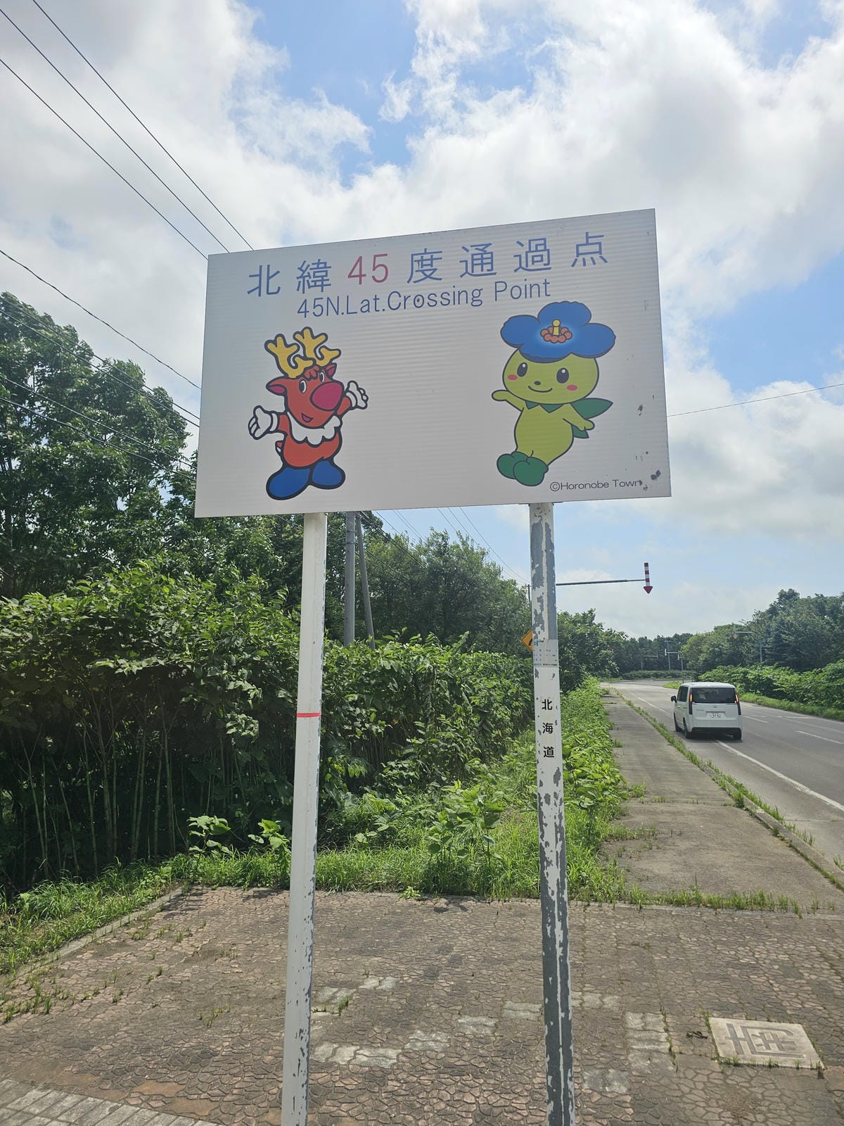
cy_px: 563
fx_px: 748
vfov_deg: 73.9
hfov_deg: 58.9
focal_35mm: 23
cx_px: 422
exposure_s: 1/2043
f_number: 1.7
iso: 10
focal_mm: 6.3
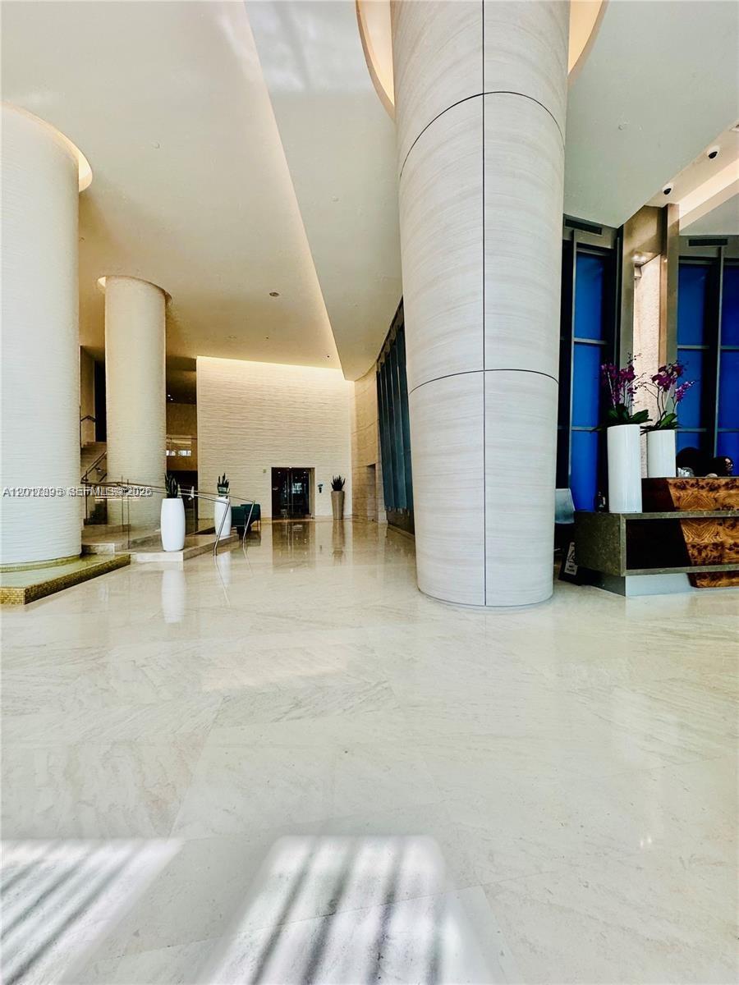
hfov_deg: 85.7
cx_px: 370
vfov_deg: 102.1
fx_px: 399
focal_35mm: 14
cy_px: 492
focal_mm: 2.22
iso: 64
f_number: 2.2
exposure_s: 1/120
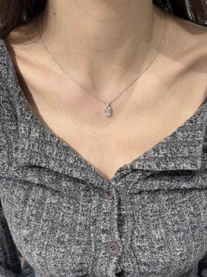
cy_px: 138
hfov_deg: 28.0
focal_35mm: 52
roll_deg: +1.7
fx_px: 415
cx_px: 104
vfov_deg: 36.8
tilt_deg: -35.8
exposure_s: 1/121
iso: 40
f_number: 1.6
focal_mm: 5.96
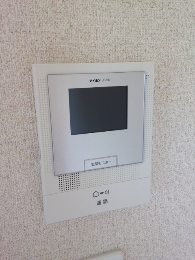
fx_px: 248
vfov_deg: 55.4
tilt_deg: -16.6
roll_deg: +1.0
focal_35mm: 33
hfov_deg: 42.9
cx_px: 98
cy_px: 130
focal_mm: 4.12
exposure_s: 1/40
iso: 50
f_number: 2.4
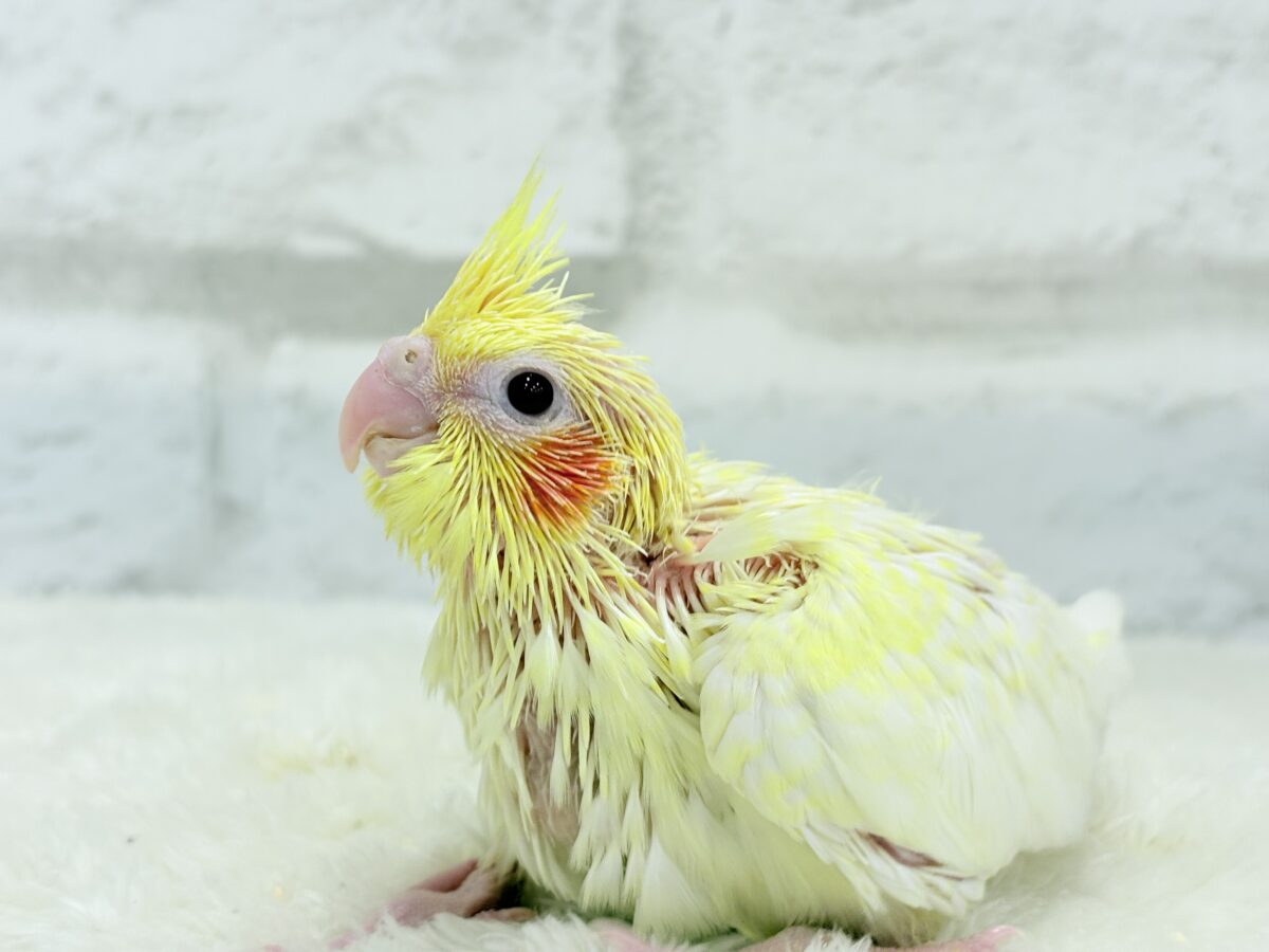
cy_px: 476
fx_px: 1906
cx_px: 634
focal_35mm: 52
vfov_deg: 28.0
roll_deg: -0.9
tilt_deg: -4.6
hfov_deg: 36.8
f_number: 1.6
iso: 25
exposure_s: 1/50
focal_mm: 5.96
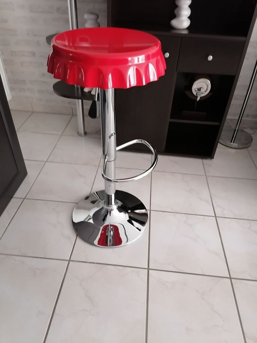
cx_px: 128
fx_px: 257
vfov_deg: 67.3
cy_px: 172
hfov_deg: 53.1
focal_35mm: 26
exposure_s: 1/25
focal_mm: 5.3
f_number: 1.8
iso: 640
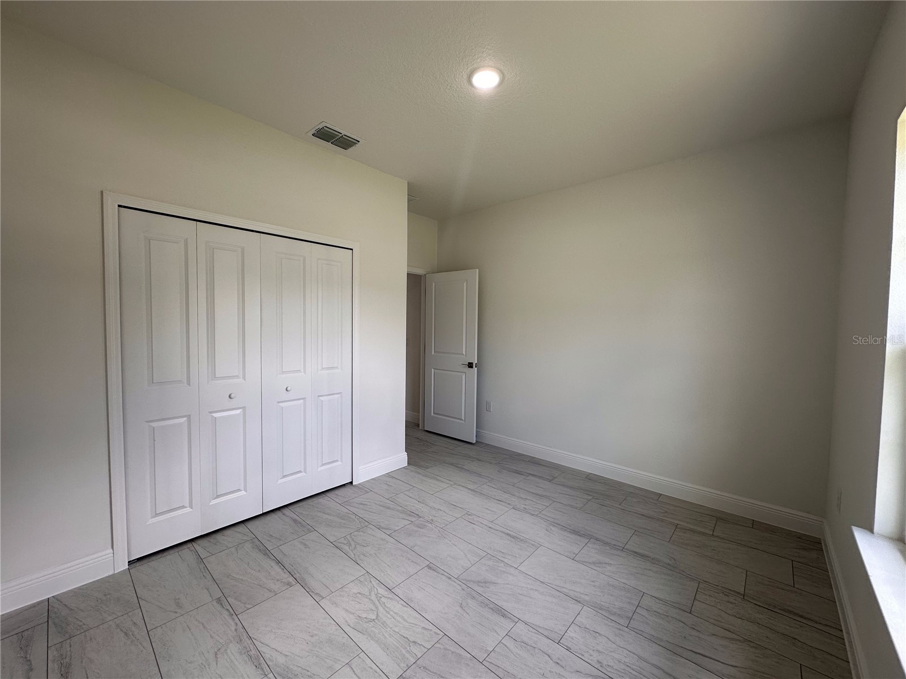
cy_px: 340
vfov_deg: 85.7
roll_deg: -0.8
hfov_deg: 102.1
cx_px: 453
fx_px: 366
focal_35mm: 14
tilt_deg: -2.1
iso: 64
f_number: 2.2
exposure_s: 1/120
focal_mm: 2.22
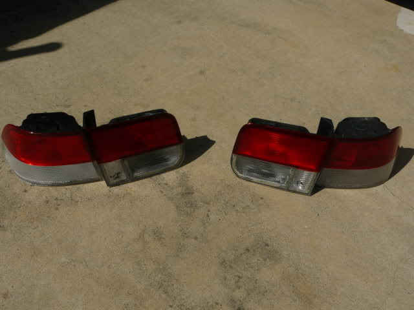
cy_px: 155
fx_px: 431
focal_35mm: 36
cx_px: 207
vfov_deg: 39.7
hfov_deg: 51.4
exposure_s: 1/640
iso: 100
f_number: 8
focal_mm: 6
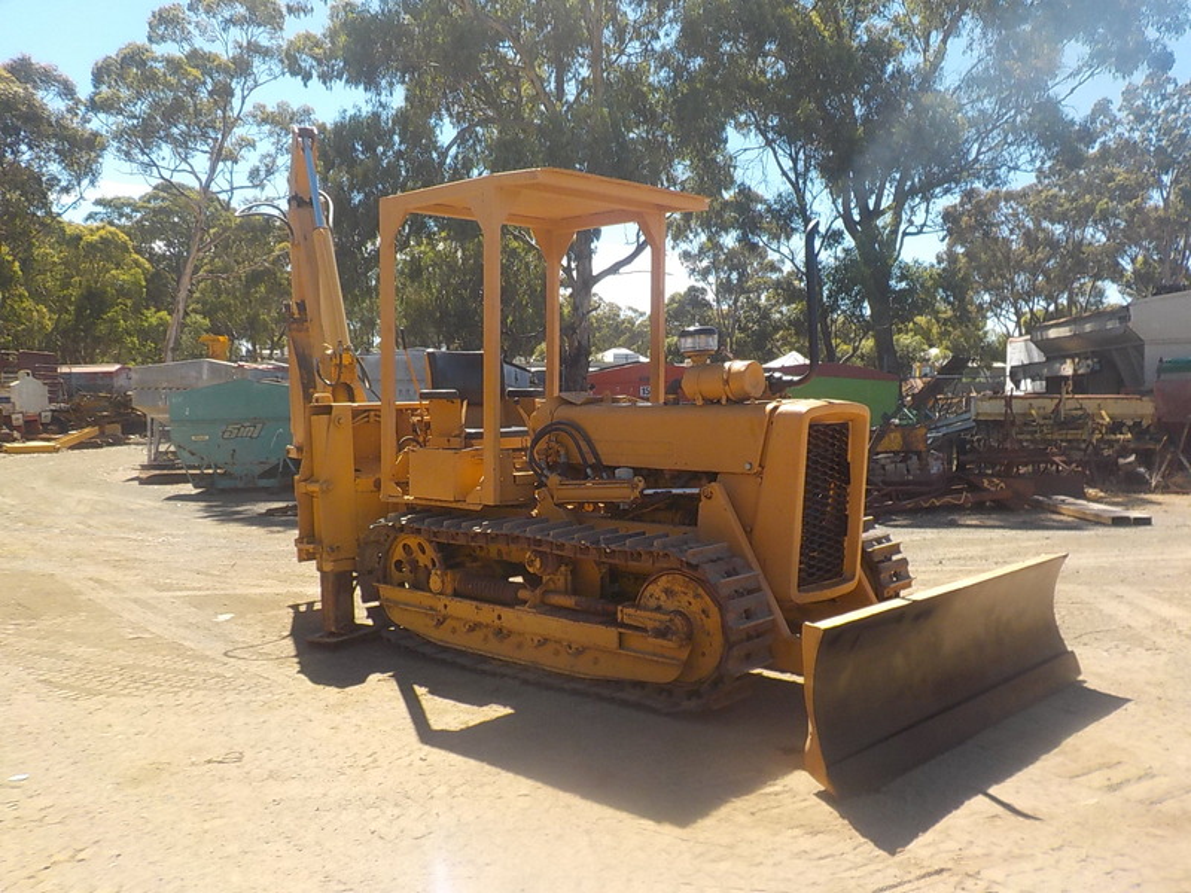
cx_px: 596
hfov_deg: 60.0
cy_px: 446
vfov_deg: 46.8
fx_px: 1032
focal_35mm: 30
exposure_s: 1/640
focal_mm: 4.1
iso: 125
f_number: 3.3
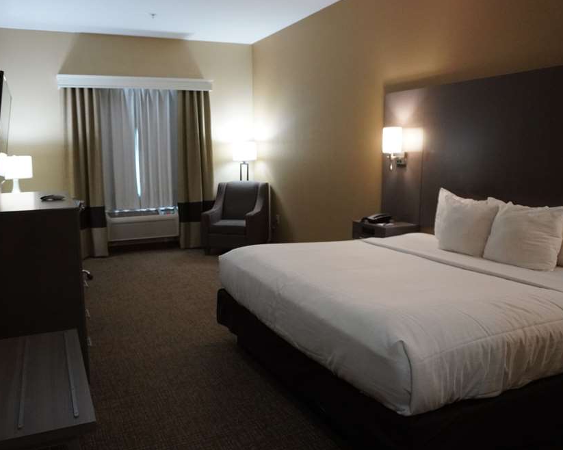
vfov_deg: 51.5
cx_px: 221
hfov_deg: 61.6
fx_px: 466
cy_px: 220
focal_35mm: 28
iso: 4000
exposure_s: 1/160
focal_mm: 16
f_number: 3.5
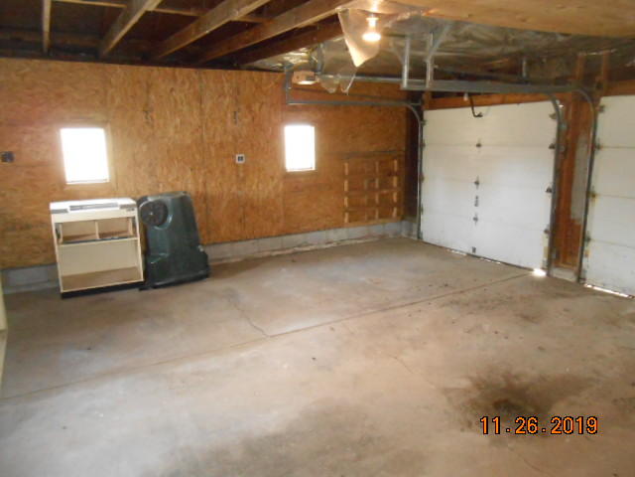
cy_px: 238
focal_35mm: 26
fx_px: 477
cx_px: 318
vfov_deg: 53.1
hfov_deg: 67.3
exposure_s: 1/25
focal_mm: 4.6
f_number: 3.5
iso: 1000
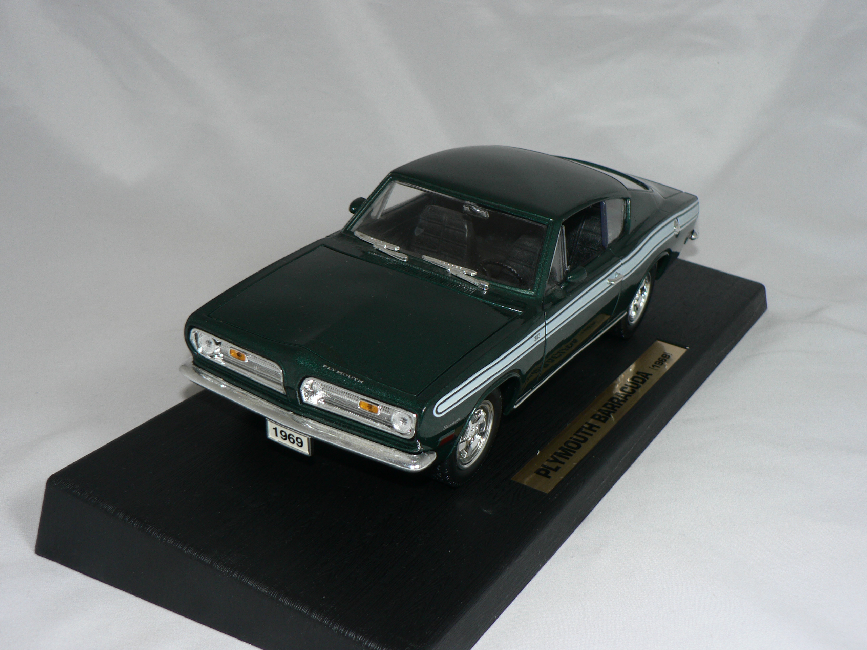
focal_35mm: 49
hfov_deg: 38.9
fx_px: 1227
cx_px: 434
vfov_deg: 29.7
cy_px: 325
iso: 80
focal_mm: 8.1
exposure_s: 1/60
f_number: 2.8
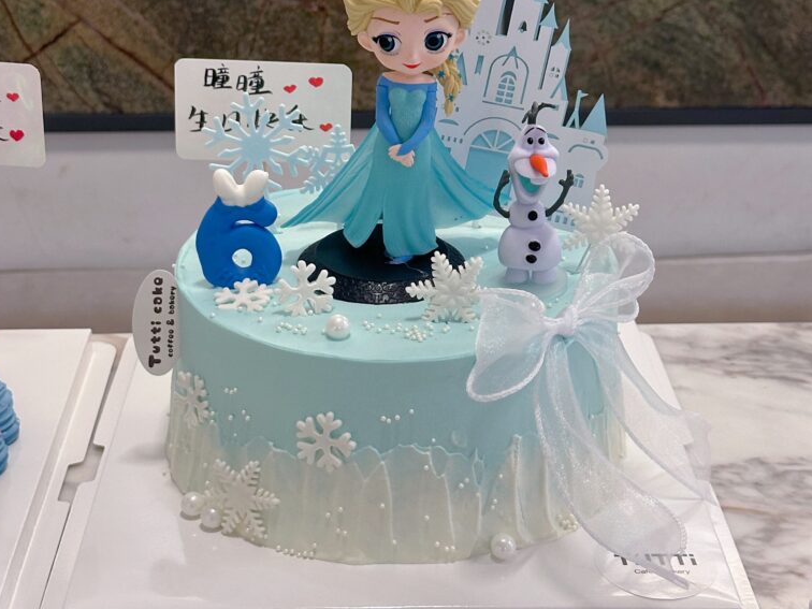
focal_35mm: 65
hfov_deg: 29.8
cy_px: 222
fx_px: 1525
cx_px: 402
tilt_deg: -20.8
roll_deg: -1.9
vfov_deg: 22.5
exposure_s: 1/50
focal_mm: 6.86
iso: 200
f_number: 1.78
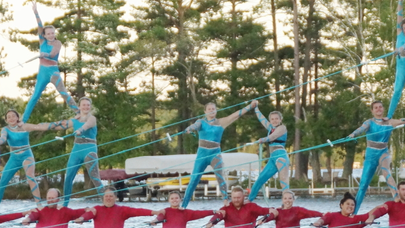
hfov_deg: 8.8
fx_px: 2617
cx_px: 229
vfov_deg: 5.0
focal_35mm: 244
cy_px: 158
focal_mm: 105
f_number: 5.6
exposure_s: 1/200
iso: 1600
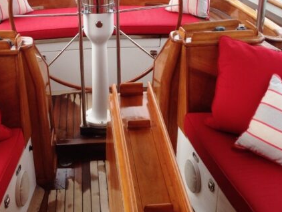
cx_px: 124
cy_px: 57
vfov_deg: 24.2
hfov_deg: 32.1
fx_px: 489
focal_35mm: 60
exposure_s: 1/393
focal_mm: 4.12
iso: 50
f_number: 2.4
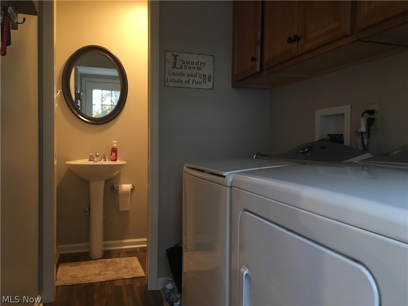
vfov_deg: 48.2
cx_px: 204
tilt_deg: -1.7
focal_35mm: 29
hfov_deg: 61.7
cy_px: 153
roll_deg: -0.6
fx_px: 342
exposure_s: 1/24
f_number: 2.2
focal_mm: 4.15
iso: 200
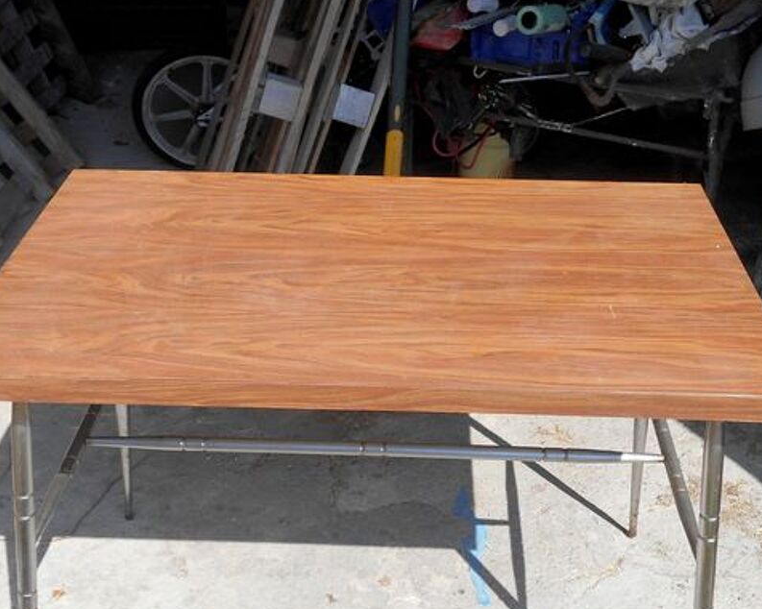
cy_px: 352
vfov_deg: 31.4
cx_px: 387
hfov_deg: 38.8
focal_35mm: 48
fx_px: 1082
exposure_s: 1/640
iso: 80
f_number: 3.9
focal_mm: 6.7
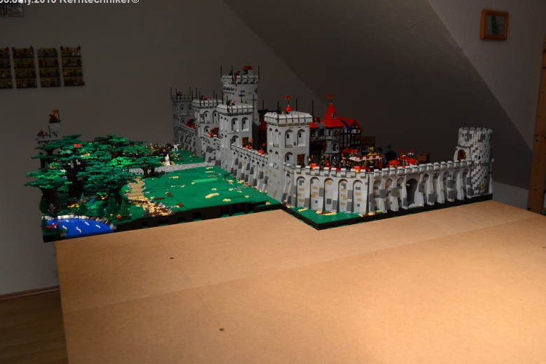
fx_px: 470
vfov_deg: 42.3
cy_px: 181
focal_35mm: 31
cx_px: 280
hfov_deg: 60.3
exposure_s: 1/15
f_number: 5
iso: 800
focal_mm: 20
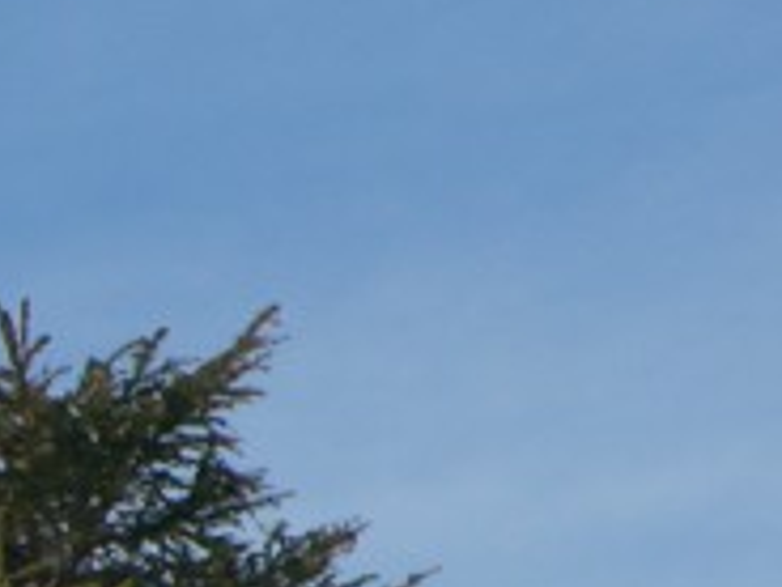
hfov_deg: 1.3
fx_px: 35264
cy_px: 817
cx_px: -1054
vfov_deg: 1.0
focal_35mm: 1561
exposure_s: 1/255
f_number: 5.9
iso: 50
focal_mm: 71.2
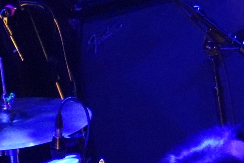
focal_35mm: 660
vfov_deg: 2.1
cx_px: 697
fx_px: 4472
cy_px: -116
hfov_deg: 3.1
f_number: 4
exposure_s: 1/80
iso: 12800
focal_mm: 105
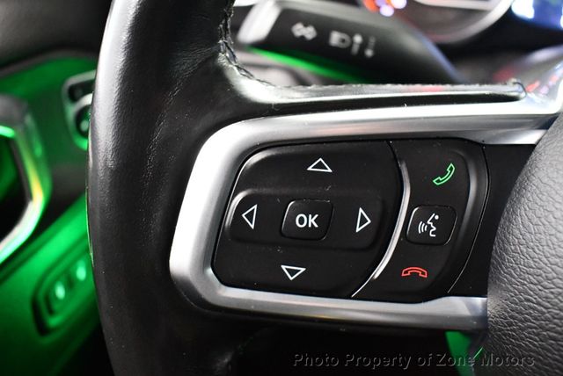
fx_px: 563
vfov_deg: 36.9
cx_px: 282
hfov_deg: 53.1
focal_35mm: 36
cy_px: 188
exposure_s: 1/60
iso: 5600
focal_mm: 18
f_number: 3.5
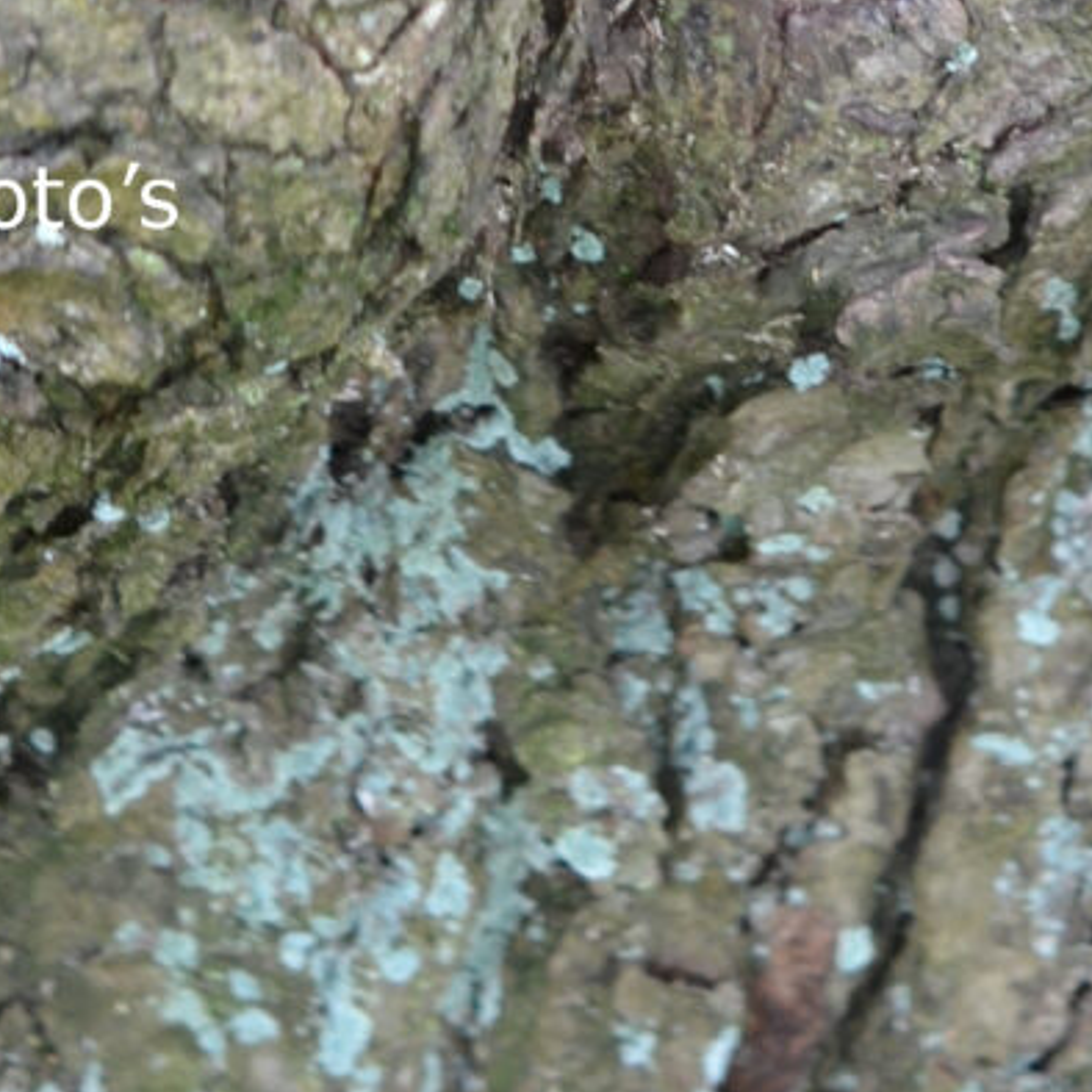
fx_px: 9244
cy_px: -1630
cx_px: 769
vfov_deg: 6.4
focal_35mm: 259
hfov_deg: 6.8
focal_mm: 40
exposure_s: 1/60
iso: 400
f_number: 5
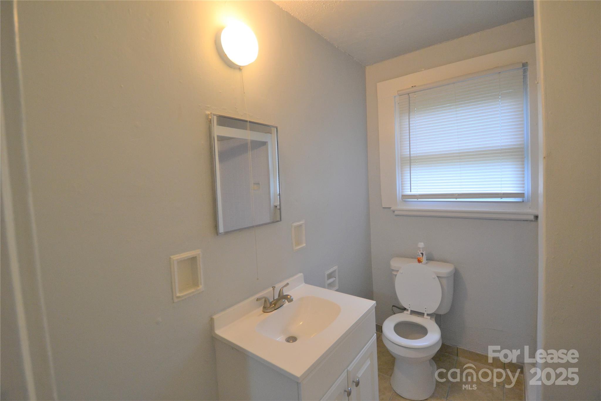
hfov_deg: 100.4
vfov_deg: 77.3
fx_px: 250
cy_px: 200
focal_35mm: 15
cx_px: 300
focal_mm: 10
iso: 720
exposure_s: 1/60
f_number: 3.5
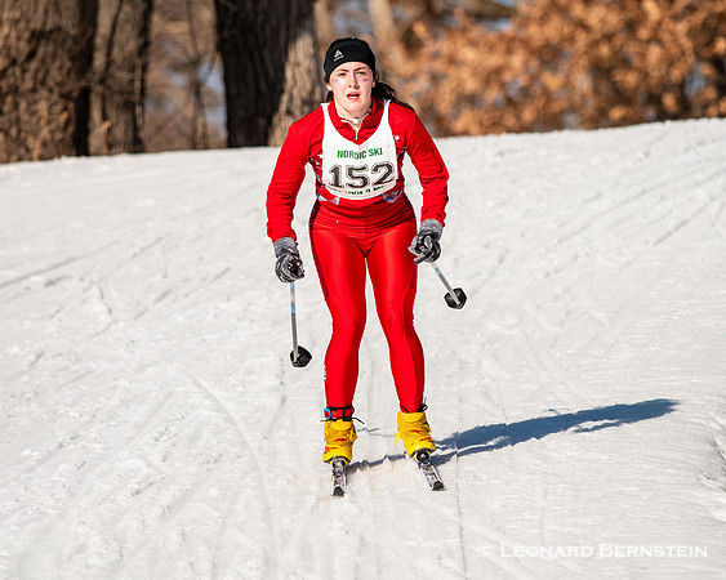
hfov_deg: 3.8
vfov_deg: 3.1
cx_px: 337
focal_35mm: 507
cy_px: 290
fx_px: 10886
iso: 400
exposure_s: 1/3200
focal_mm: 300
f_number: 5.6
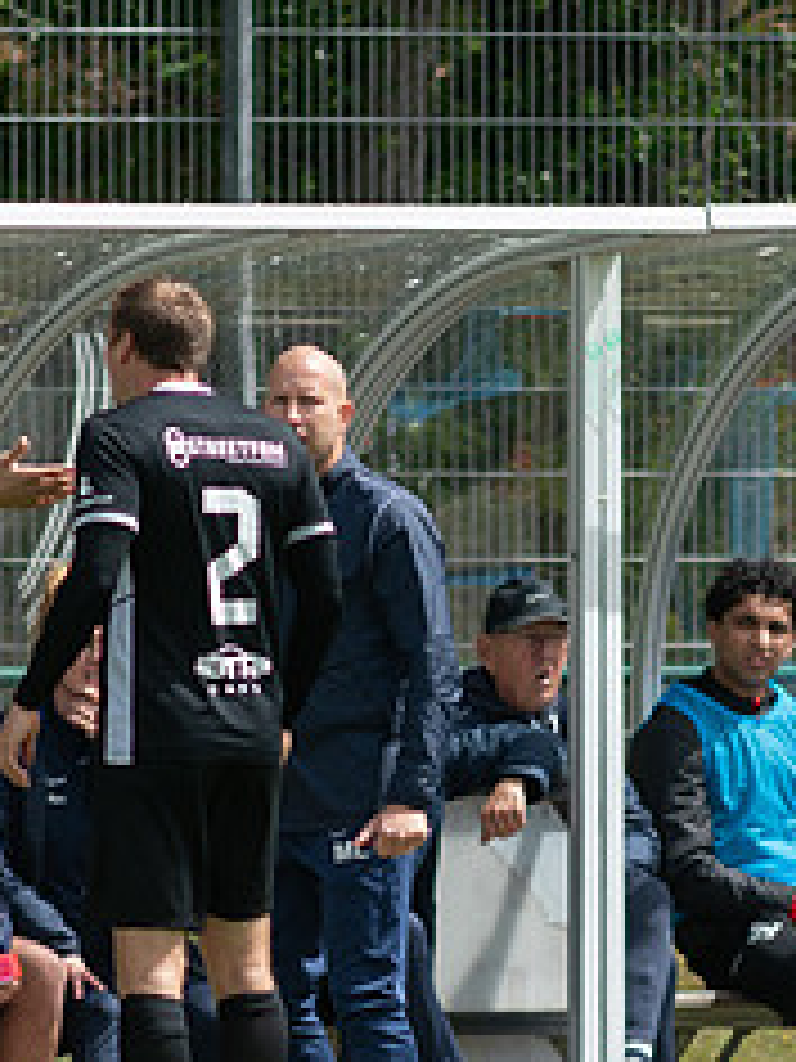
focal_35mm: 1508
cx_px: 360
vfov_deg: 1.3
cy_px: 776
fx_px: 46236
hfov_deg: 1.0
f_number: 3.2
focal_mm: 300
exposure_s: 1/2500
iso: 220
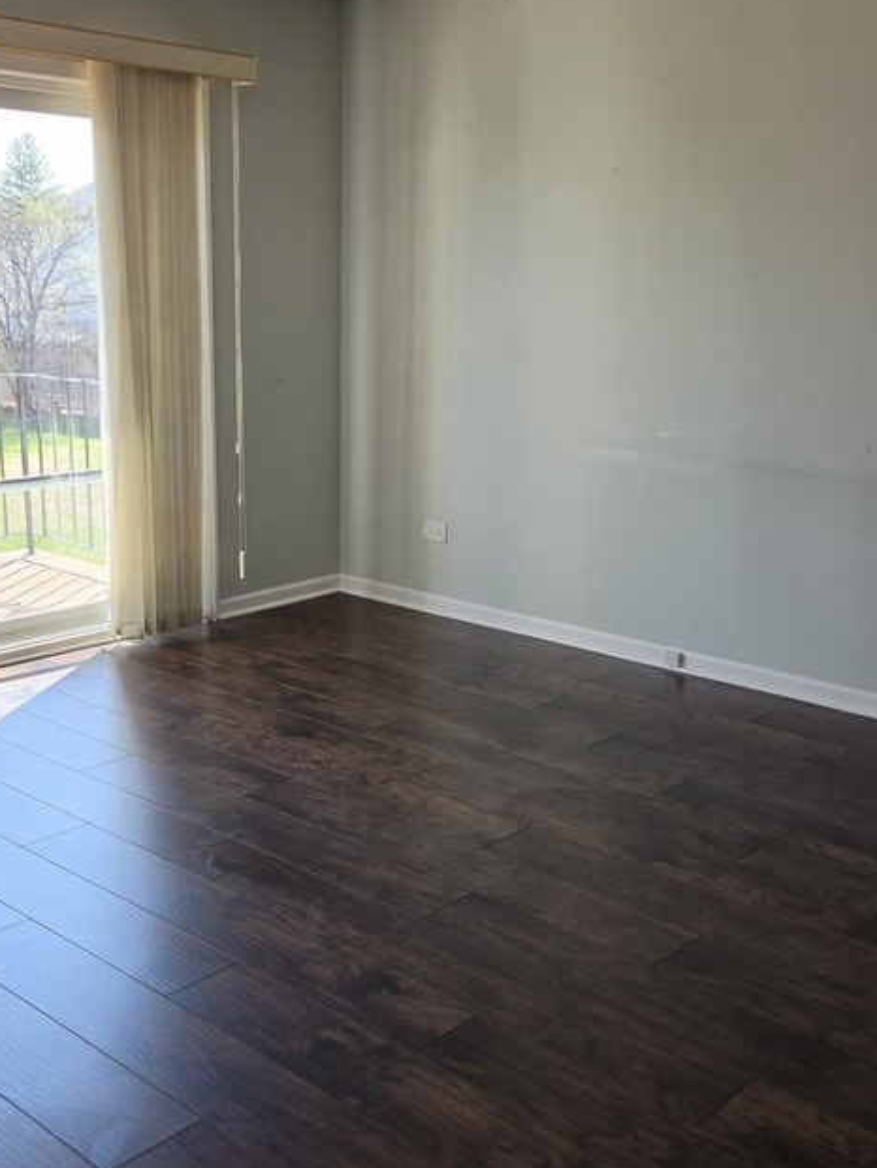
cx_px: 407
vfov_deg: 46.8
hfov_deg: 36.0
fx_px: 1351
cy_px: 566
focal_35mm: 40
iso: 25
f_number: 1.8
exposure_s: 1/128
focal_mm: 5.4
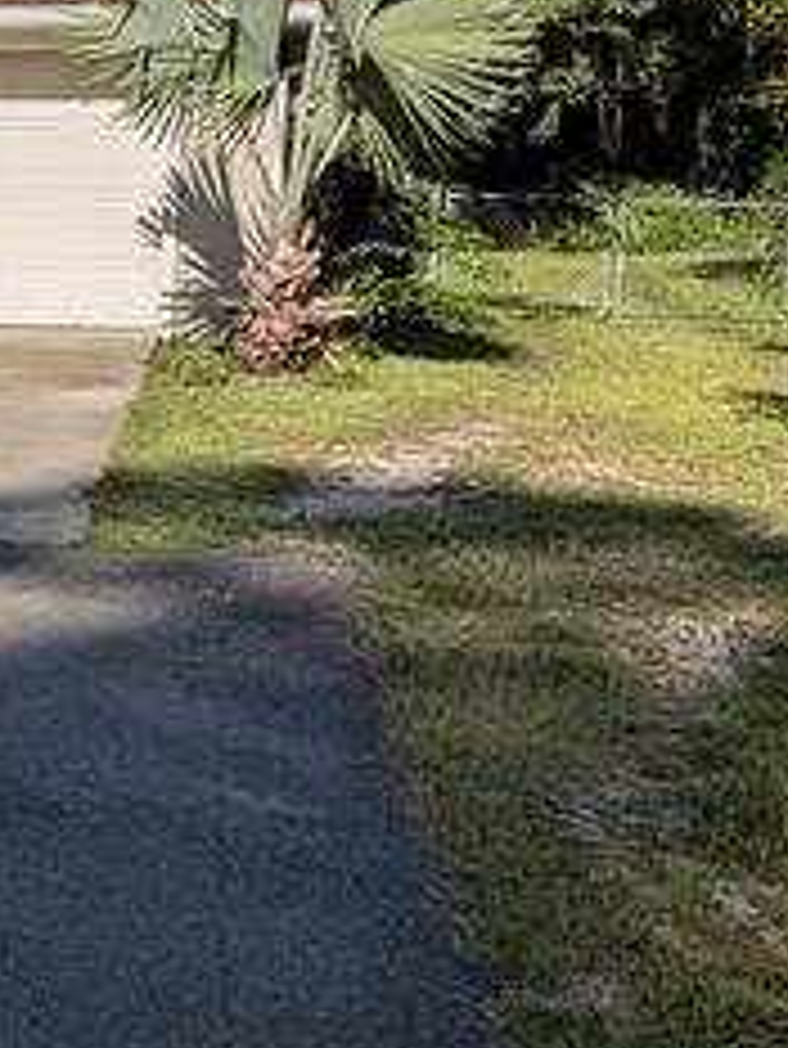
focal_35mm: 79
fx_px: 2396
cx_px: -338
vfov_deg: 24.6
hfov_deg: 17.1
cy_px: 364
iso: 30
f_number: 1.7
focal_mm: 4.53
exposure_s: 1/2809
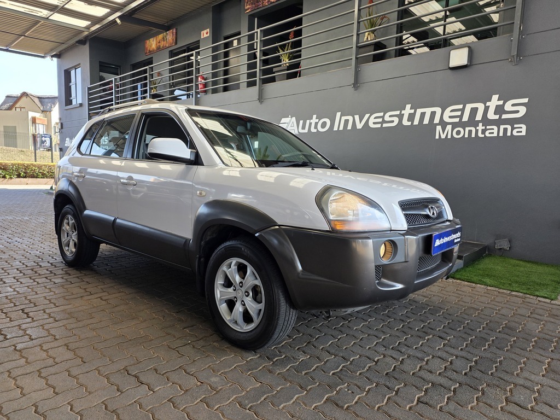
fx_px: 372
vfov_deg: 58.9
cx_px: 280
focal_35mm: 23
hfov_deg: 73.9
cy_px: 210
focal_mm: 6.25
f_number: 1.7
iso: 40
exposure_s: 1/180
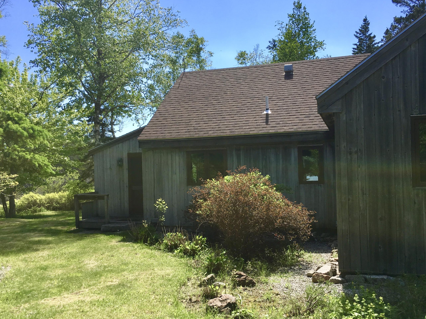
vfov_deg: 41.7
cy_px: 175
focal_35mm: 34
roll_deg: +1.2
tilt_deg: -0.2
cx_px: 220
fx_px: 418
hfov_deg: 53.9
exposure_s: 1/894
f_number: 2.2
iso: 25
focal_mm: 4.15
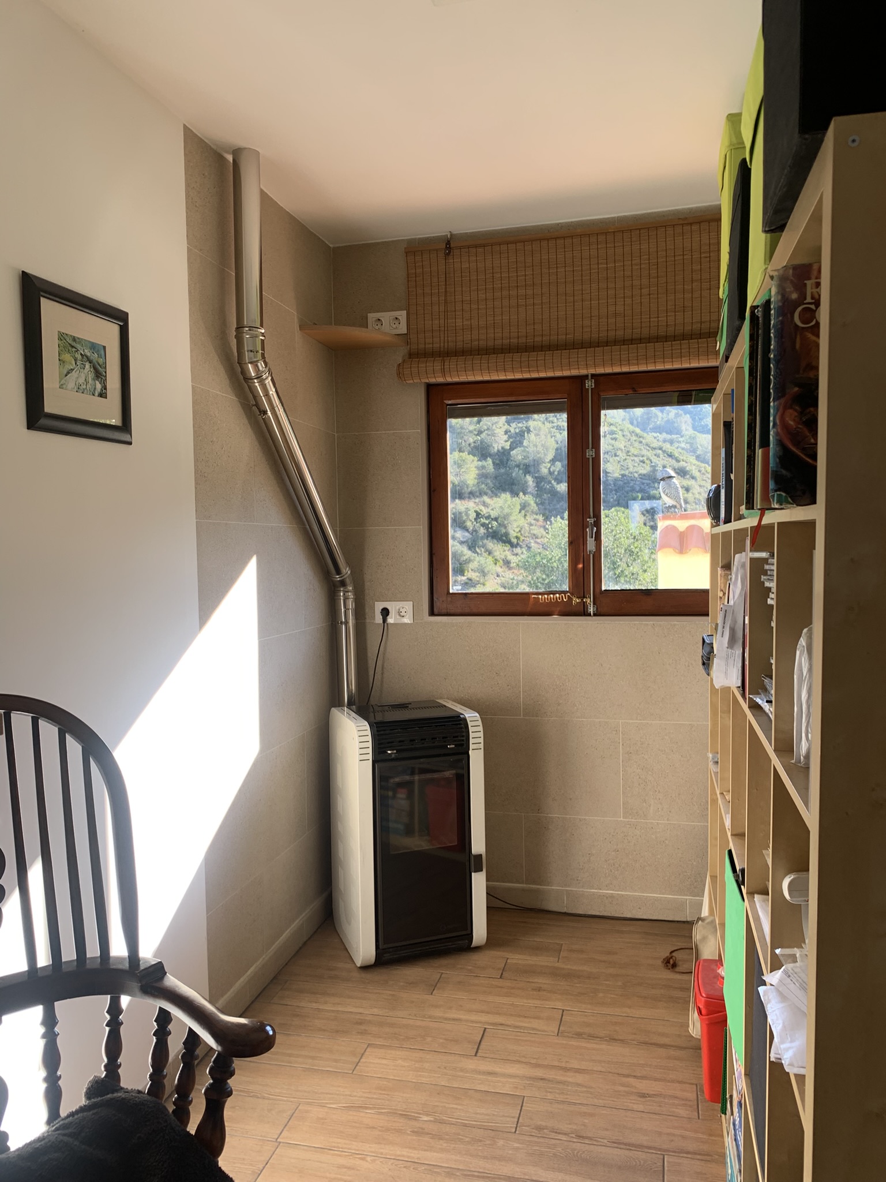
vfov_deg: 67.3
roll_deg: +0.6
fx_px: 887
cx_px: 443
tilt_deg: -4.6
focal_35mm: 26
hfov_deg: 53.1
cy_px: 591
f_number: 1.8
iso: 32
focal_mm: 4.25
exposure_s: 1/121
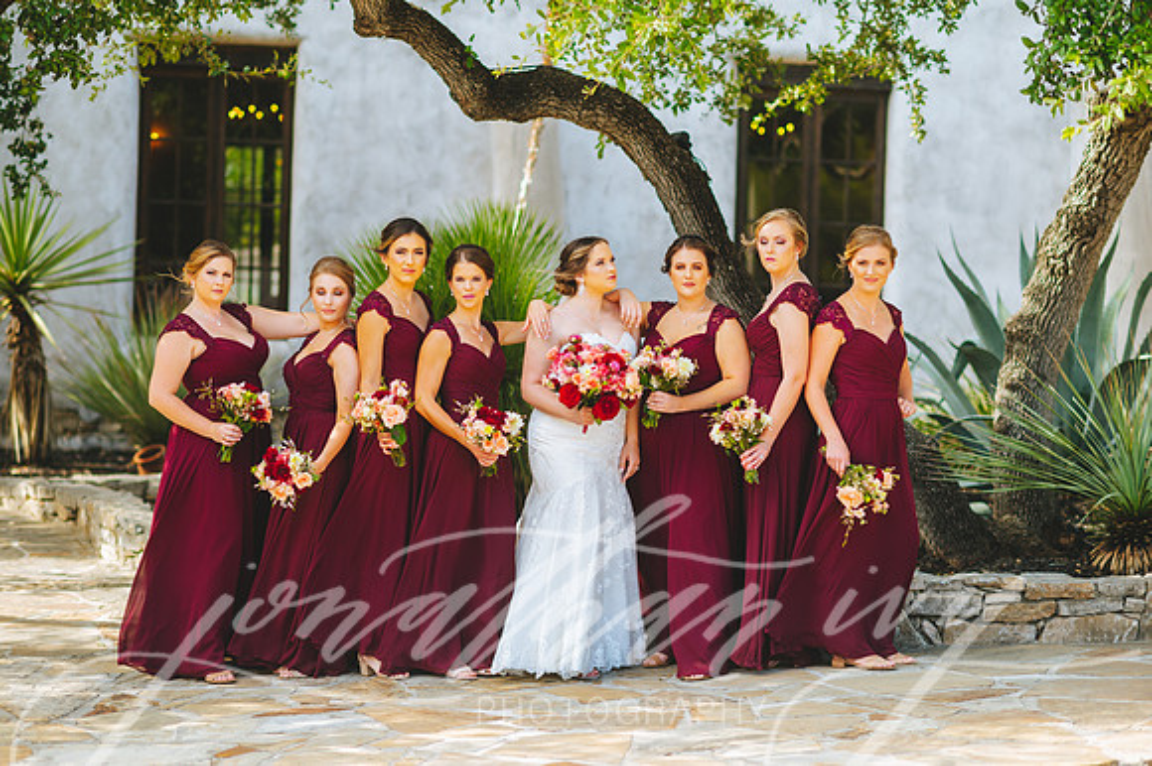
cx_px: 576
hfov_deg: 23.9
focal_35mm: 85
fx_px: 2718
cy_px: 383
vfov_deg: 16.1
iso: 160
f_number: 2
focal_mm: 85
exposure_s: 1/1000
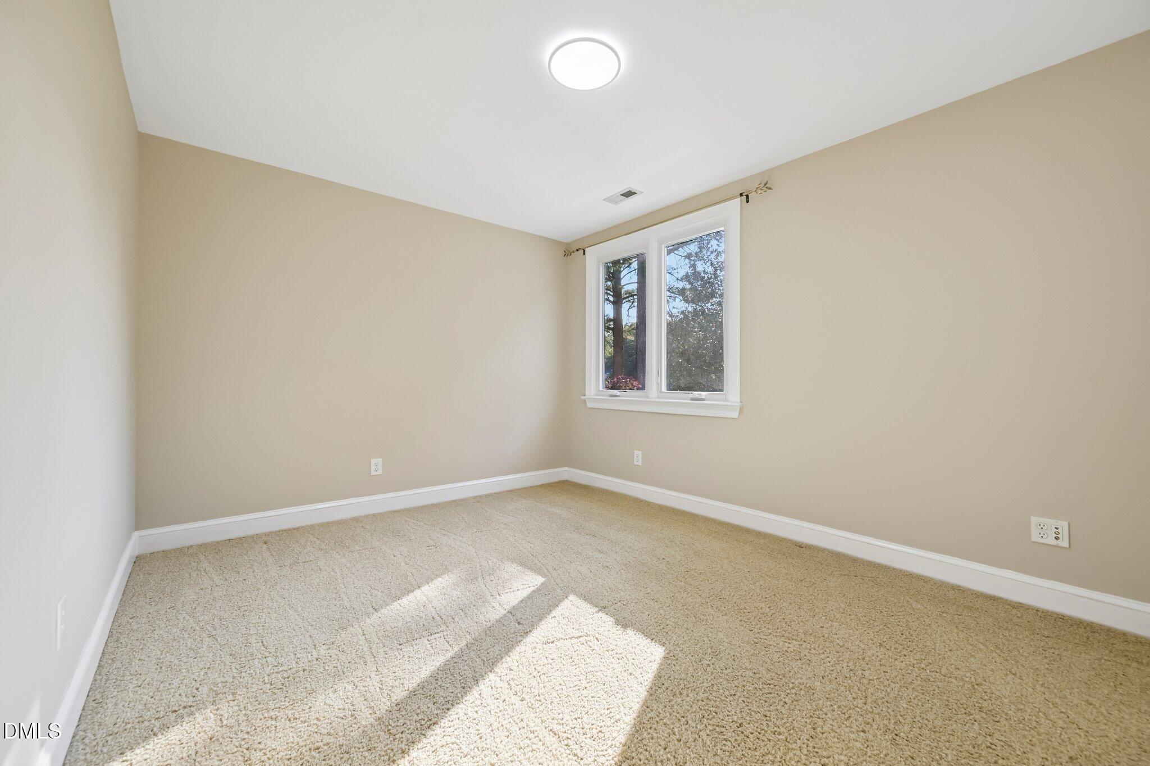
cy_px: 383
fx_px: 447
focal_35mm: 14
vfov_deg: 81.2
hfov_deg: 104.3
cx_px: 575
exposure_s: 1/25
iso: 100
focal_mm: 14
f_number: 8
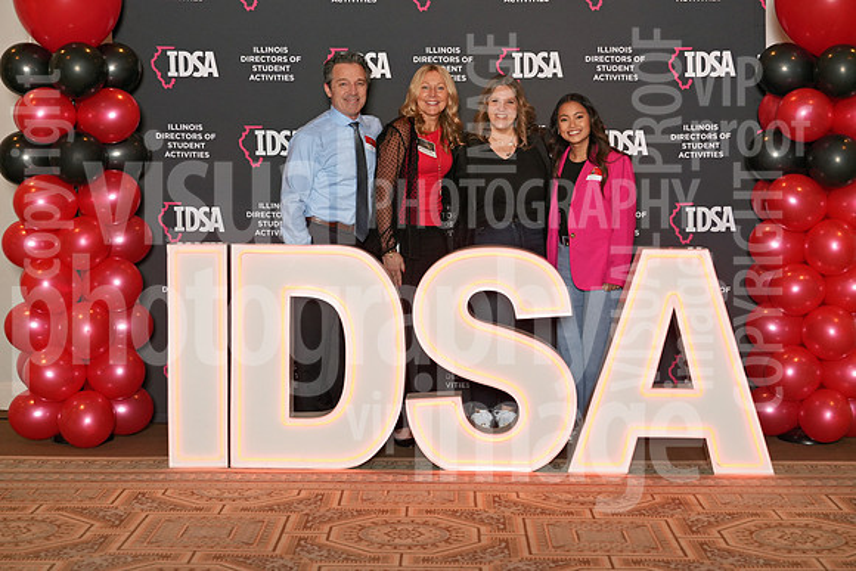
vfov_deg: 21.1
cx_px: 428
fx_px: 1534
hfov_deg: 31.2
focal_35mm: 64
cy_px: 286
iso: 1000
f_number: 7.1
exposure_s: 1/80
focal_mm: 43
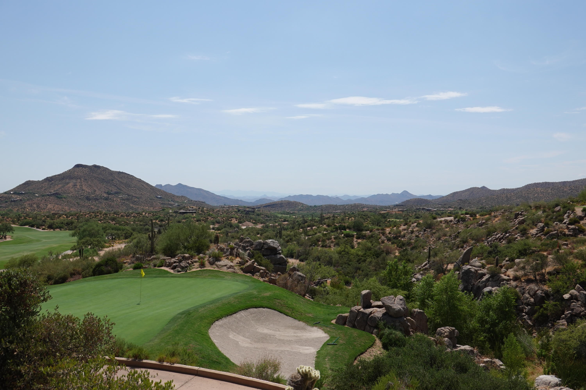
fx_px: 521
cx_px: 293
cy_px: 195
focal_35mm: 32
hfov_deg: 58.7
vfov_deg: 41.1
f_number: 5.6
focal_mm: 12.01
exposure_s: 1/800
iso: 125
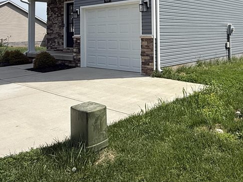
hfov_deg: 48.1
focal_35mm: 37
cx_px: 184
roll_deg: +1.1
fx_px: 260
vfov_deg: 36.4
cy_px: 21
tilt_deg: +3.2
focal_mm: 2.22
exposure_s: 1/2717
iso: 50
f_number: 2.2
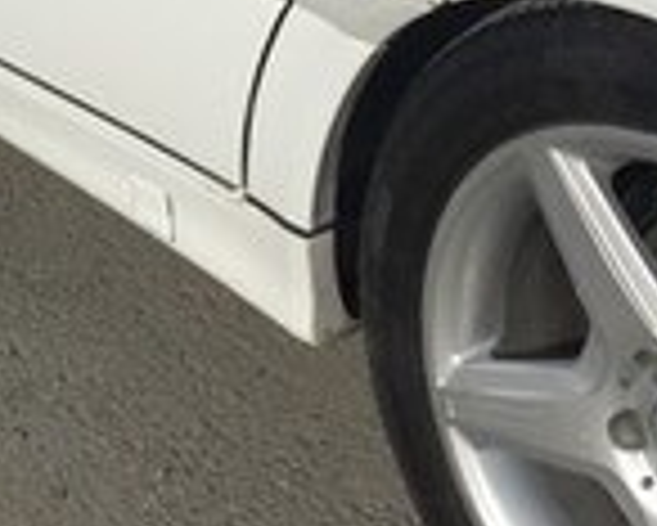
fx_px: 2491
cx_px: 112
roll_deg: +2.6
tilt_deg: -15.0
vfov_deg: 11.1
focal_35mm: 128
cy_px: -474
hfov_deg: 14.9
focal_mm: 4.15
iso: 32
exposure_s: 1/5650
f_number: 2.2
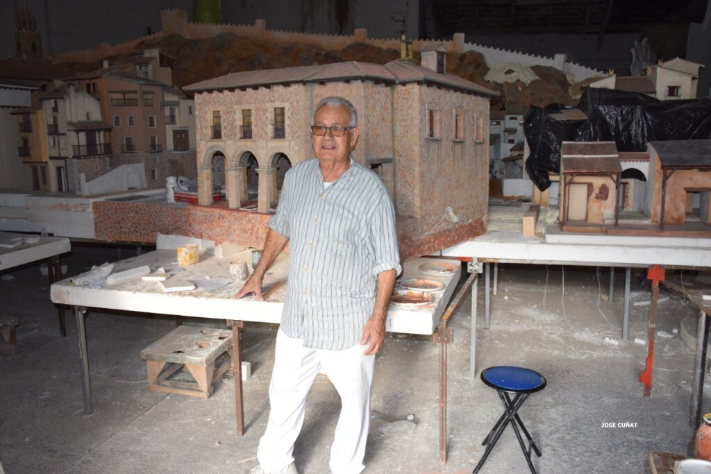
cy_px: 237
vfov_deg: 43.6
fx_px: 593
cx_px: 356
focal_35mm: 30
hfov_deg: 61.9
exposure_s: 1/100
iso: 800
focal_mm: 20
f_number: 5
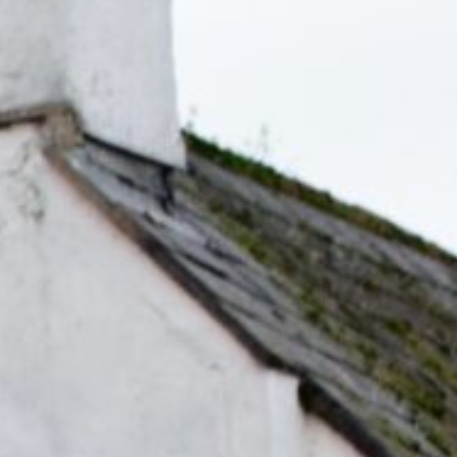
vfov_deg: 3.4
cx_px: -1263
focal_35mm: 516
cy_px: 1026
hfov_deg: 3.3
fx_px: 7706
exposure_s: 1/60
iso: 1600
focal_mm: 35
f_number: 7.1
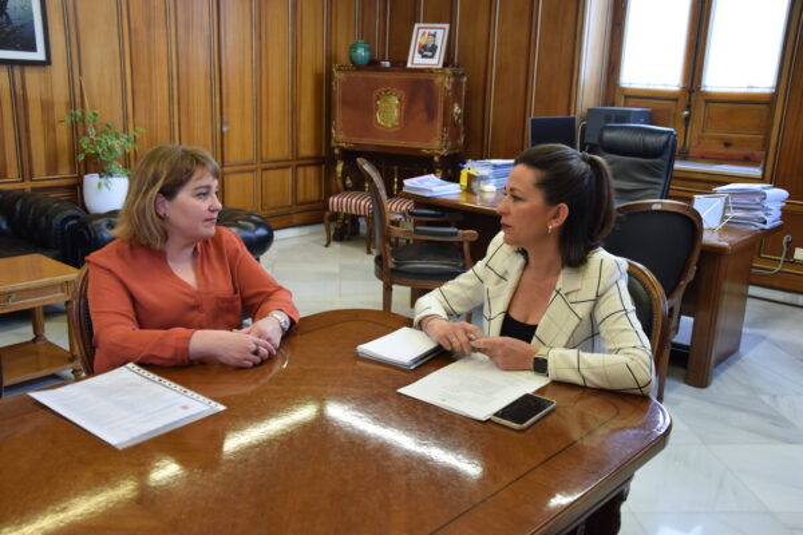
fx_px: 803
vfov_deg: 36.9
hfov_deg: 53.1
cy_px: 268
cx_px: 402
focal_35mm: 36
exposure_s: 1/100
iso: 1600
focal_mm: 24
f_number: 5
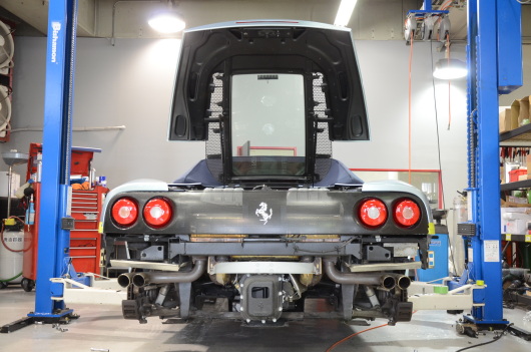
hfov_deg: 51.4
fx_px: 552
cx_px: 266
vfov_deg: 35.3
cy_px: 176
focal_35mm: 38
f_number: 4
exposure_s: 1/30
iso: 1250
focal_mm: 25
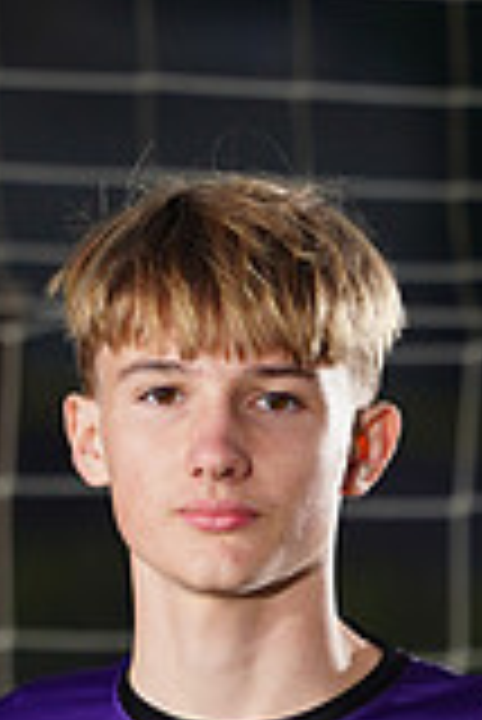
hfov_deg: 1.2
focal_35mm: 1151
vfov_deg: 1.8
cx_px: 155
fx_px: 23064
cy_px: 1080
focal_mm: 318
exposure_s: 1/200
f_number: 7.1
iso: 200
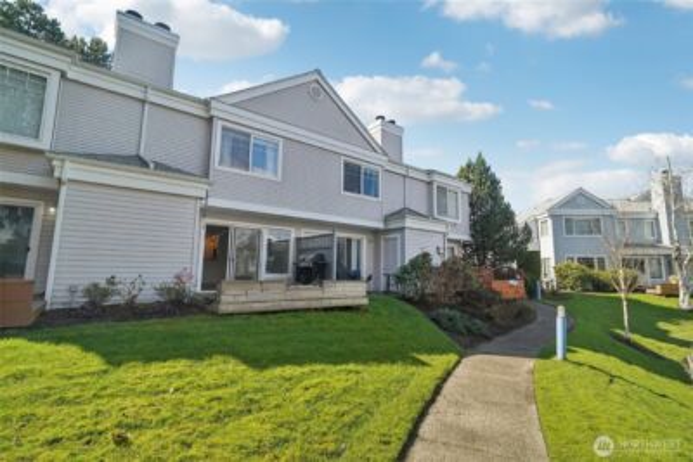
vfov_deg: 73.8
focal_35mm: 16
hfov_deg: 96.7
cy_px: 231
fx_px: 308
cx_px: 346
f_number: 8
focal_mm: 16
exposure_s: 1/1000
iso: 1600
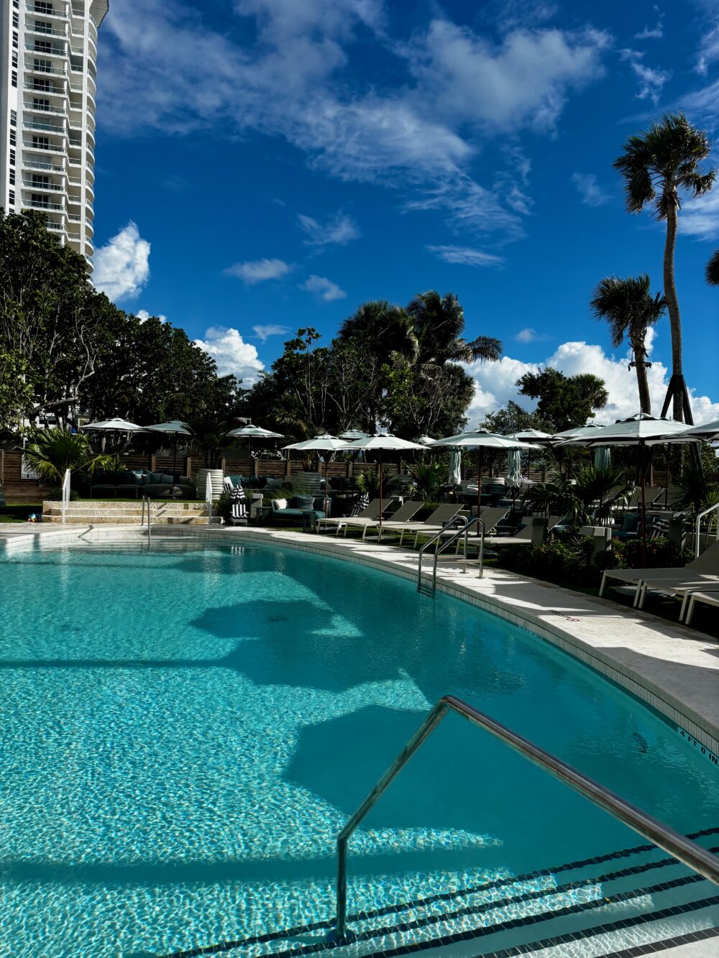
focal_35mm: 26
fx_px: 720
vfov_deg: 67.3
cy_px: 479
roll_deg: -3.7
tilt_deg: -1.7
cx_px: 360
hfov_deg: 53.1
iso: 50
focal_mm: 5.96
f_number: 1.6
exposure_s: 1/5076
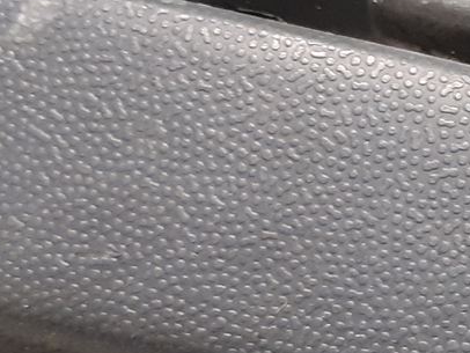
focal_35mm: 131
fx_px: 1780
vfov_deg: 11.3
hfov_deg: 13.9
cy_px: 204
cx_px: 741
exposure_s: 1/25
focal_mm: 3.93
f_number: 1.7
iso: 250
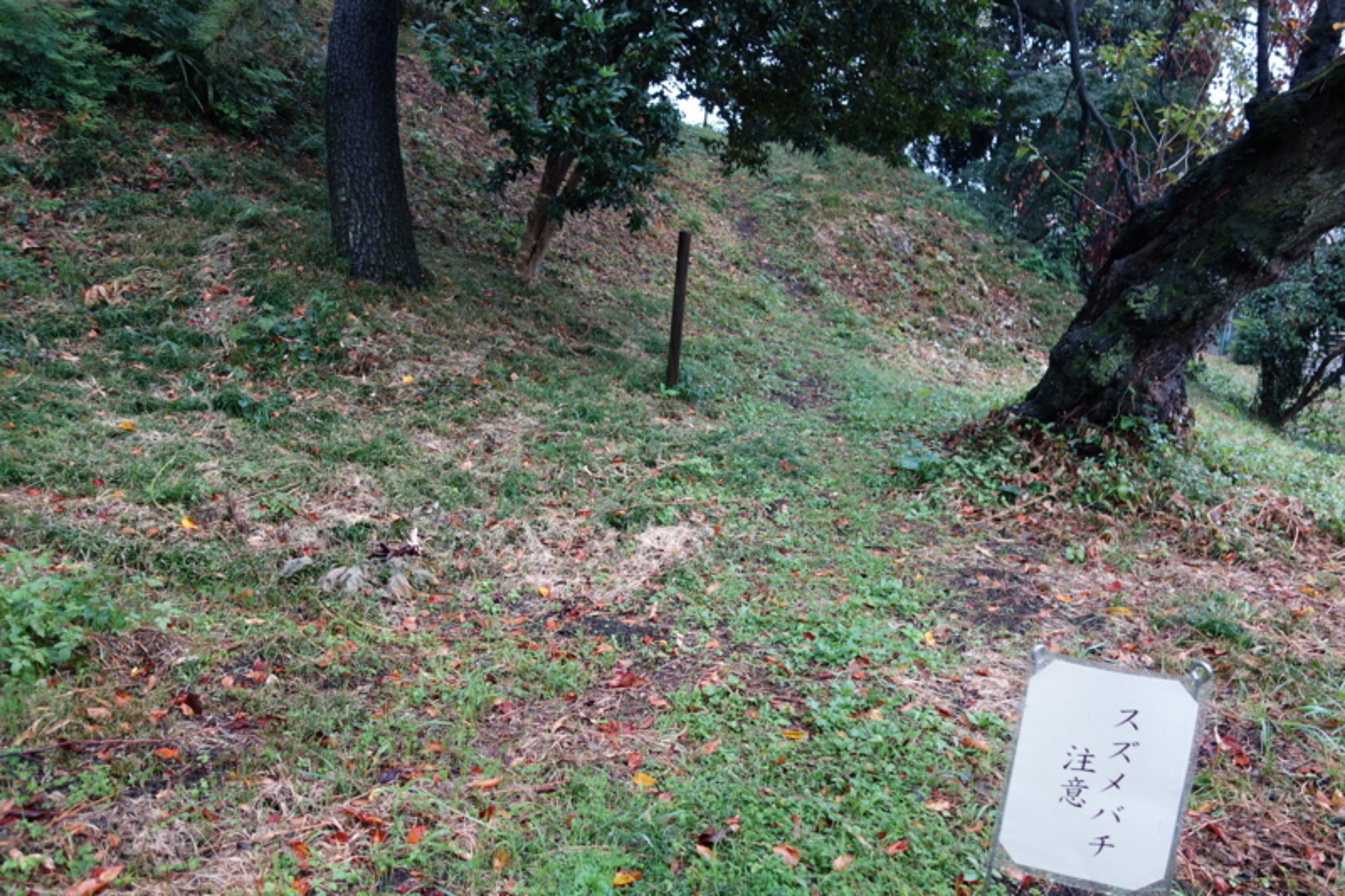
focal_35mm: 28
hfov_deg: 65.5
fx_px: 1046
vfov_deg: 46.4
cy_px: 448
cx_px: 672
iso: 125
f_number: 1.8
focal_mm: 10.4
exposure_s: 1/80
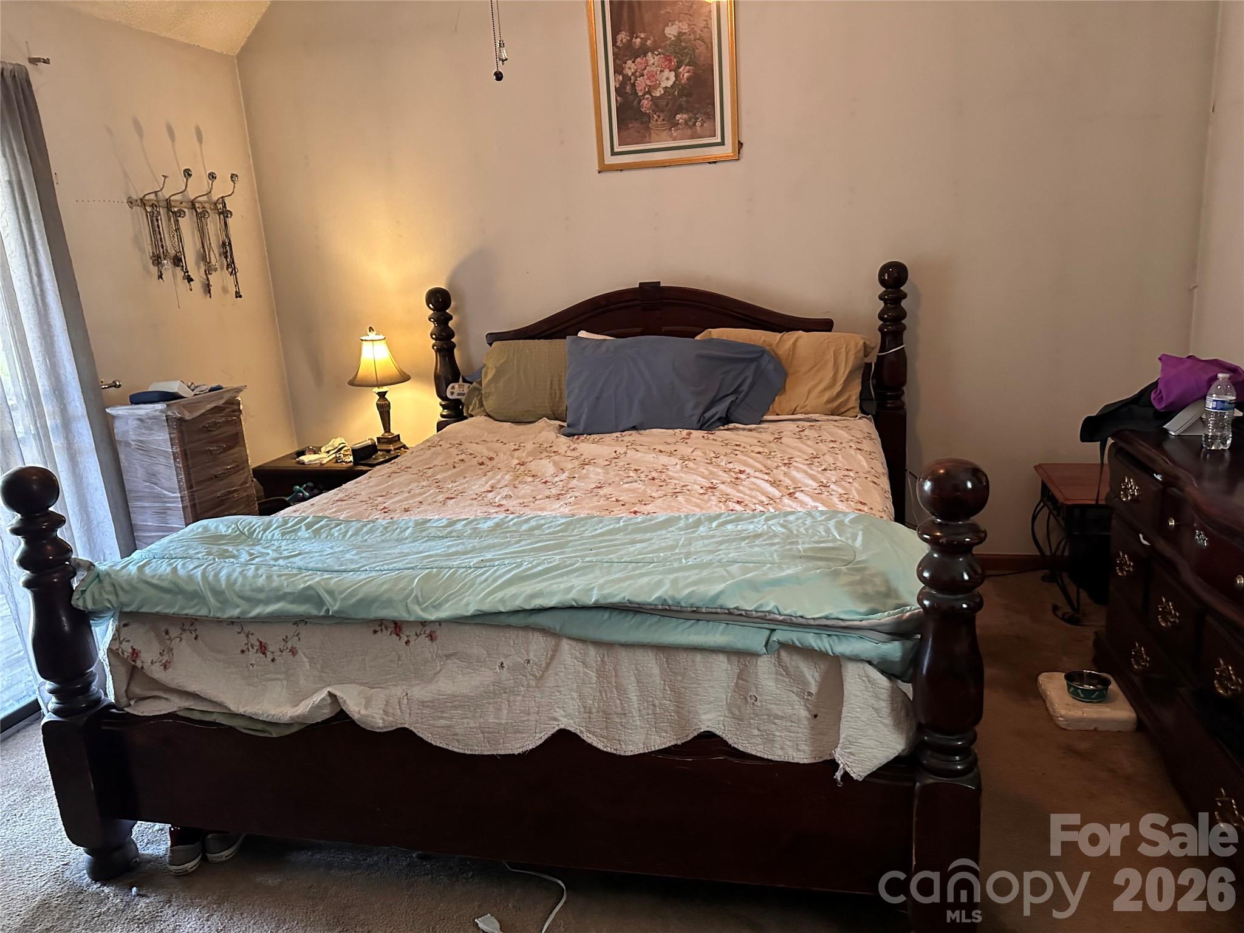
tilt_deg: -15.1
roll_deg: +4.0
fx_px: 862
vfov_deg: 56.8
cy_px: 466
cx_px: 622
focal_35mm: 24
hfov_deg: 71.6
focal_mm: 6.86
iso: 800
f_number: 1.78
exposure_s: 1/40
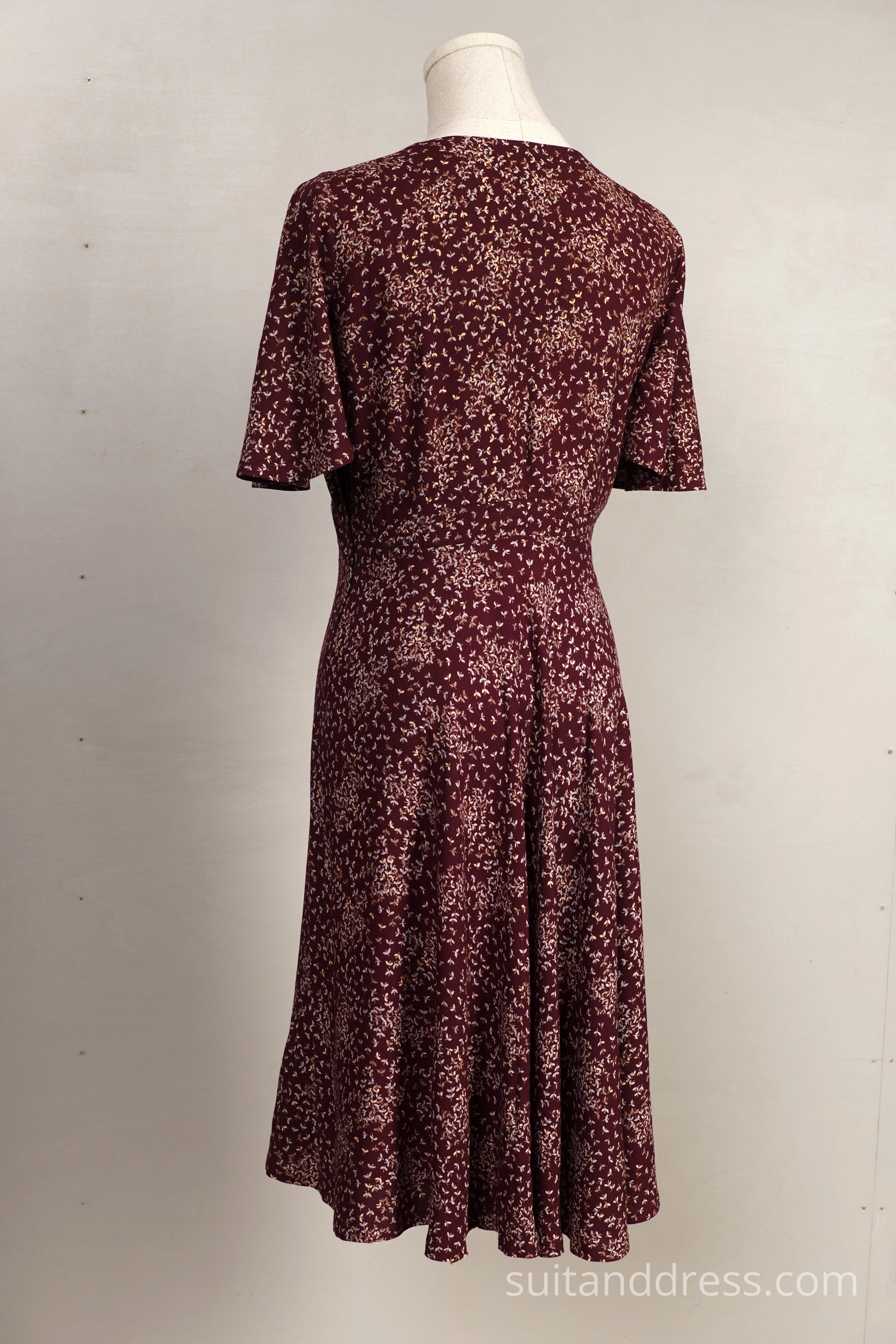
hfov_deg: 28.1
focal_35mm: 48
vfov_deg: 41.1
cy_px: 672
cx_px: 448
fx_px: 1792
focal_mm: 32
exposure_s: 1/20
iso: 250
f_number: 5.6
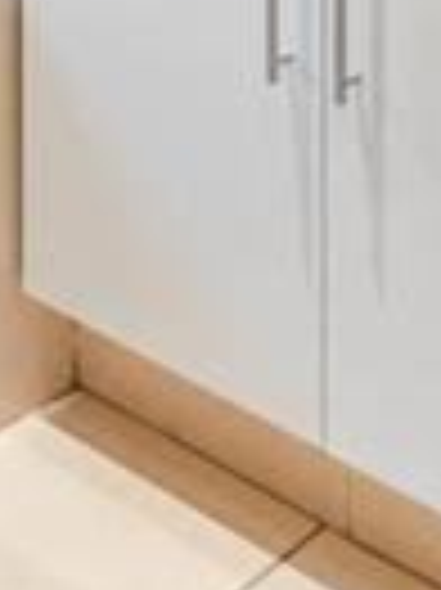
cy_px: -529
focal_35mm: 88
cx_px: 198
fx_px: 1497
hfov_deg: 16.8
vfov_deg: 17.3
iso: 640
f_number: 6.4
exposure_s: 1/15
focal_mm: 10
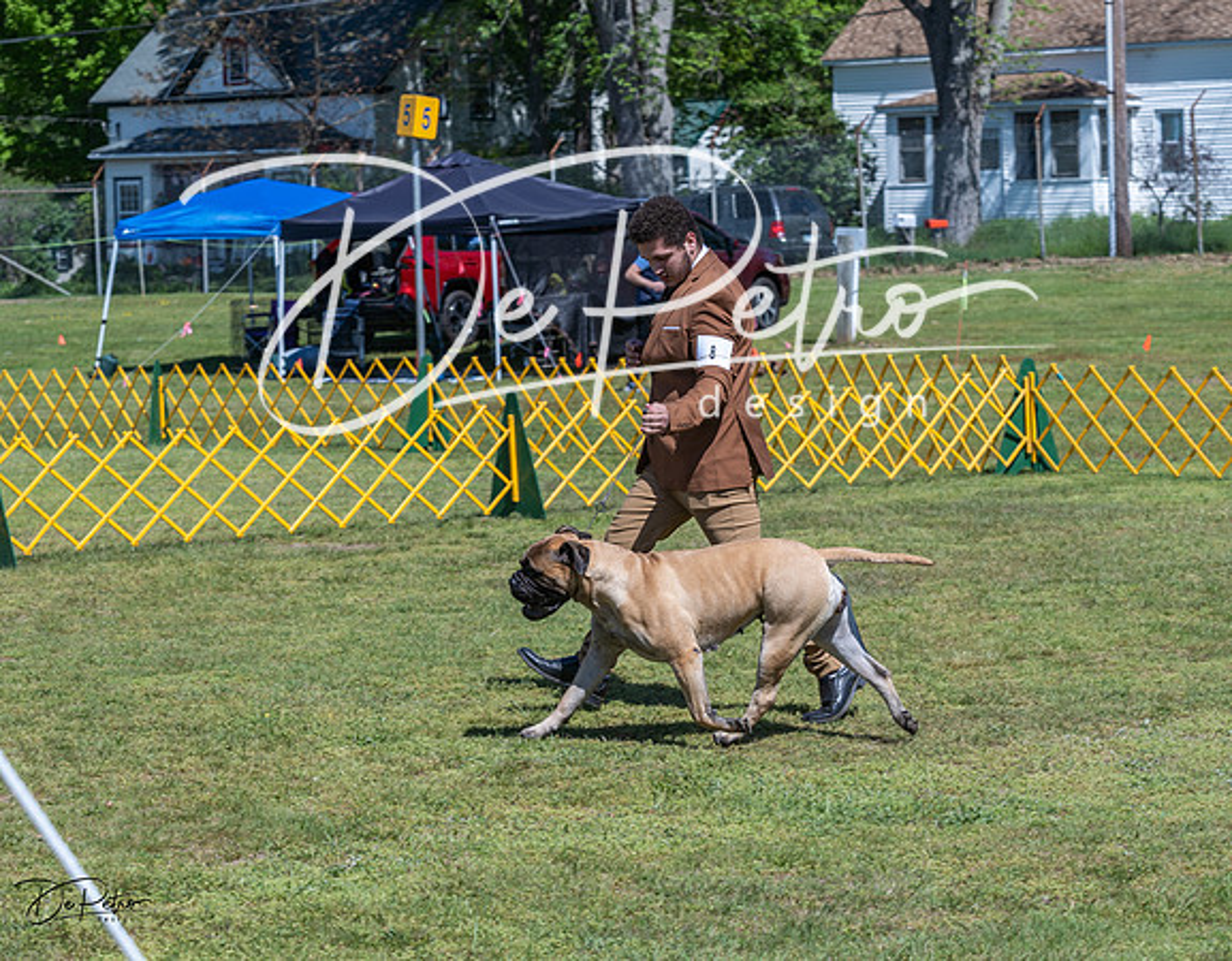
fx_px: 3921
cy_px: 473
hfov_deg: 17.9
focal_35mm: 109
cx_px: 621
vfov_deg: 14.0
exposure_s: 1/640
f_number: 6.3
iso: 125
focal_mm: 90
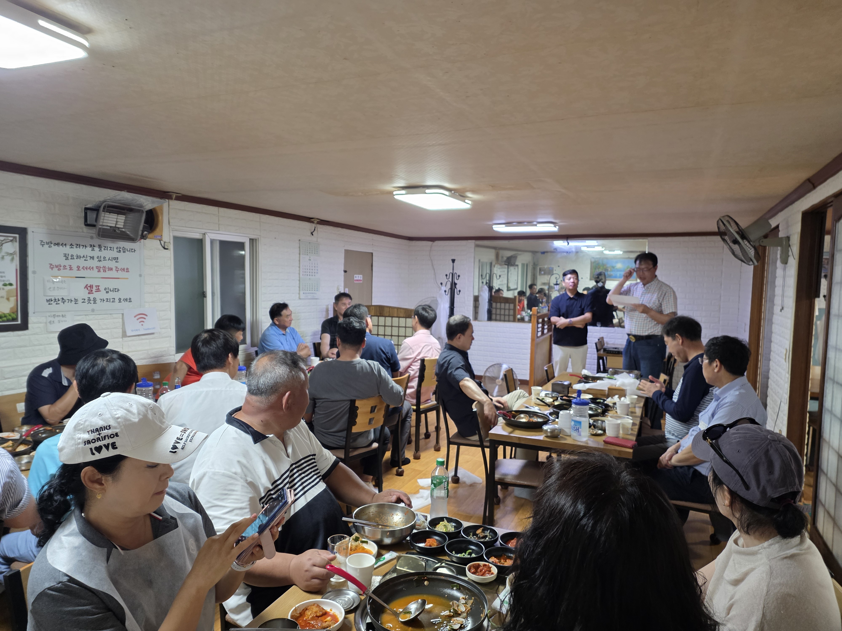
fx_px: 559
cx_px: 421
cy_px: 316
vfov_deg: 58.9
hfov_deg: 73.9
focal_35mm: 23
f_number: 1.7
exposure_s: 1/120
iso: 400
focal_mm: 6.25
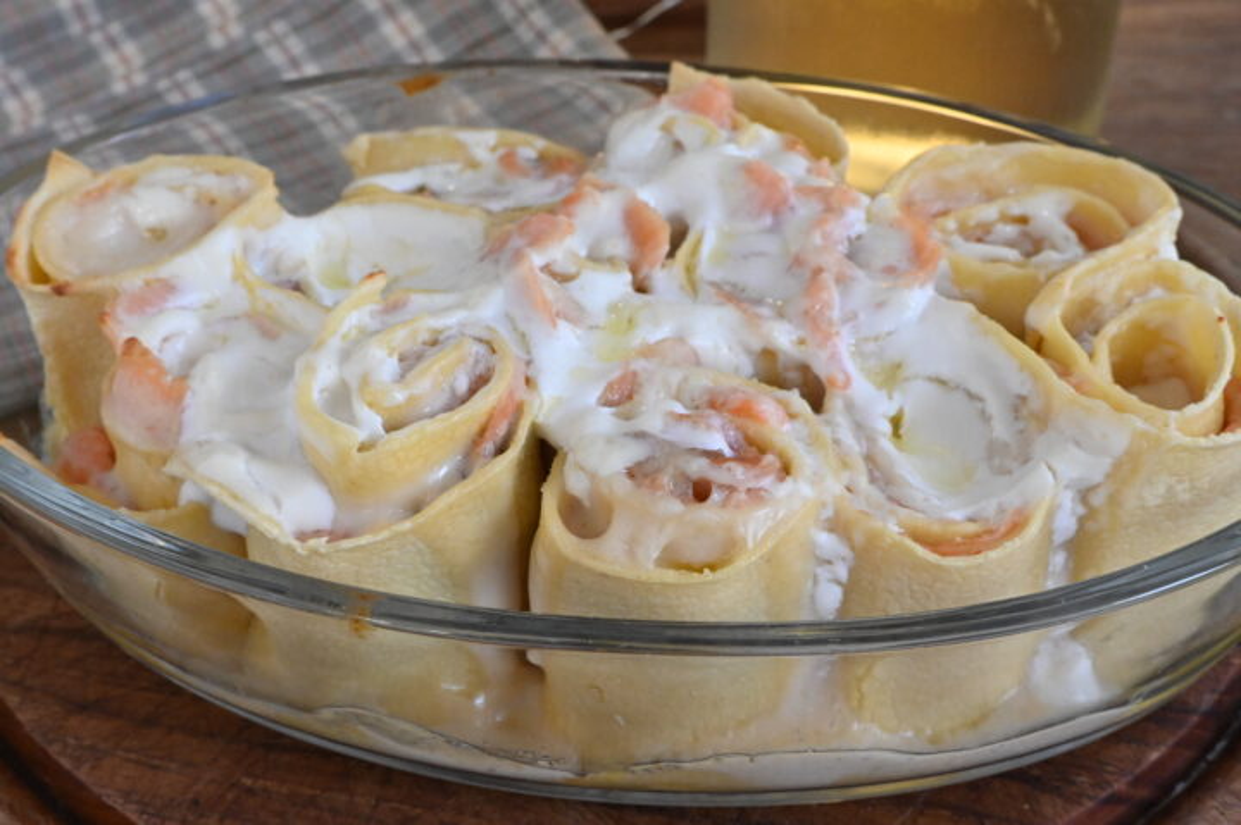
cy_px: 412
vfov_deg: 26.0
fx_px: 1791
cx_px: 620
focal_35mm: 52
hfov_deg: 38.2
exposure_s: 1/60
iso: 2500
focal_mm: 35
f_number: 10
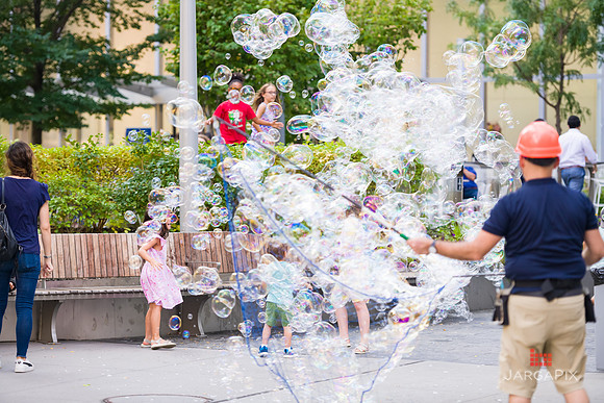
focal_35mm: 125
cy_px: 202
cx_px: 302
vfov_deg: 11.0
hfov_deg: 16.4
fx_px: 2098
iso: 800
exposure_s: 1/800
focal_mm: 125
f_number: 3.2
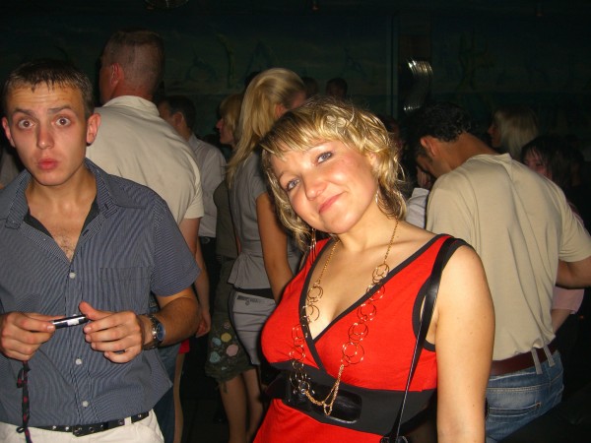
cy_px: 222
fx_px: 649
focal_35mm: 38
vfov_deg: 37.7
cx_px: 296
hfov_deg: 49.0
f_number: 2.8
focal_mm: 7.9
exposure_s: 1/60
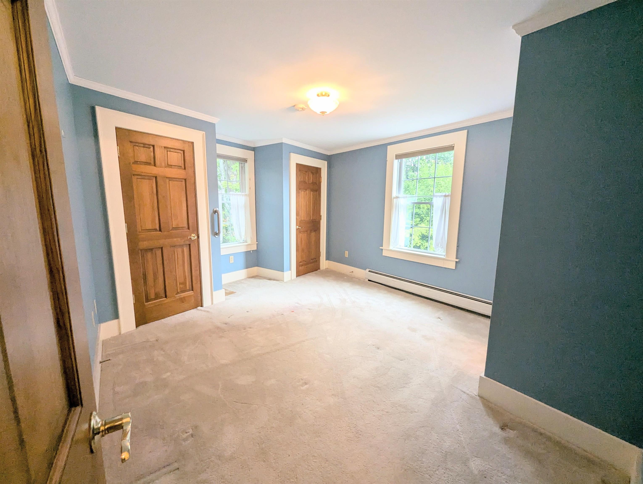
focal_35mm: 13
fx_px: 242
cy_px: 242
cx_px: 322
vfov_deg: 90.1
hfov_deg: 106.1
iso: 179
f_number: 2.2
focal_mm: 1.95
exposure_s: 1/60
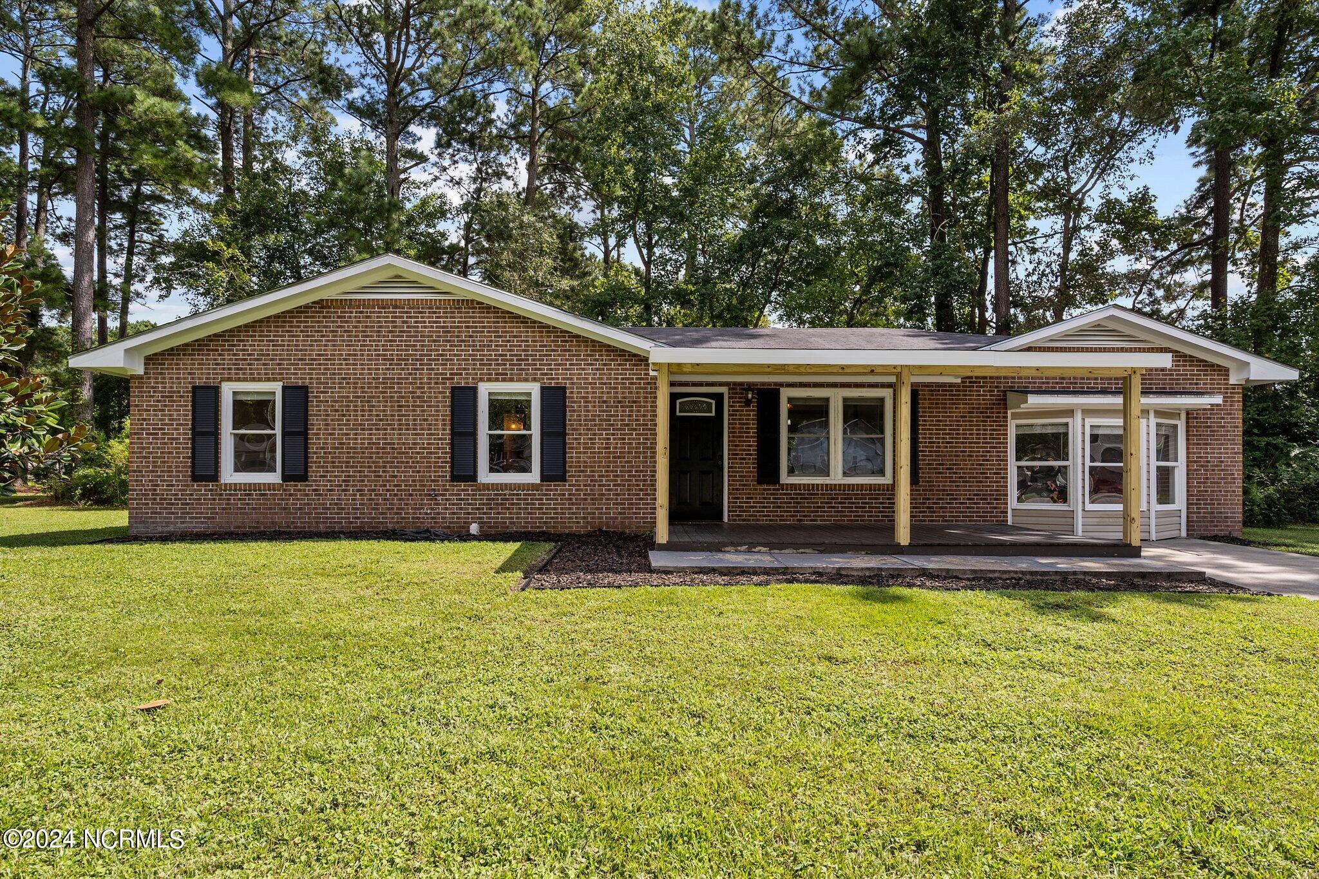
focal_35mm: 18
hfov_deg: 90.0
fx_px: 659
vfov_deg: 67.4
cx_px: 660
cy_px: 440
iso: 64
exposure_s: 1/200
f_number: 7.1
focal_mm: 18
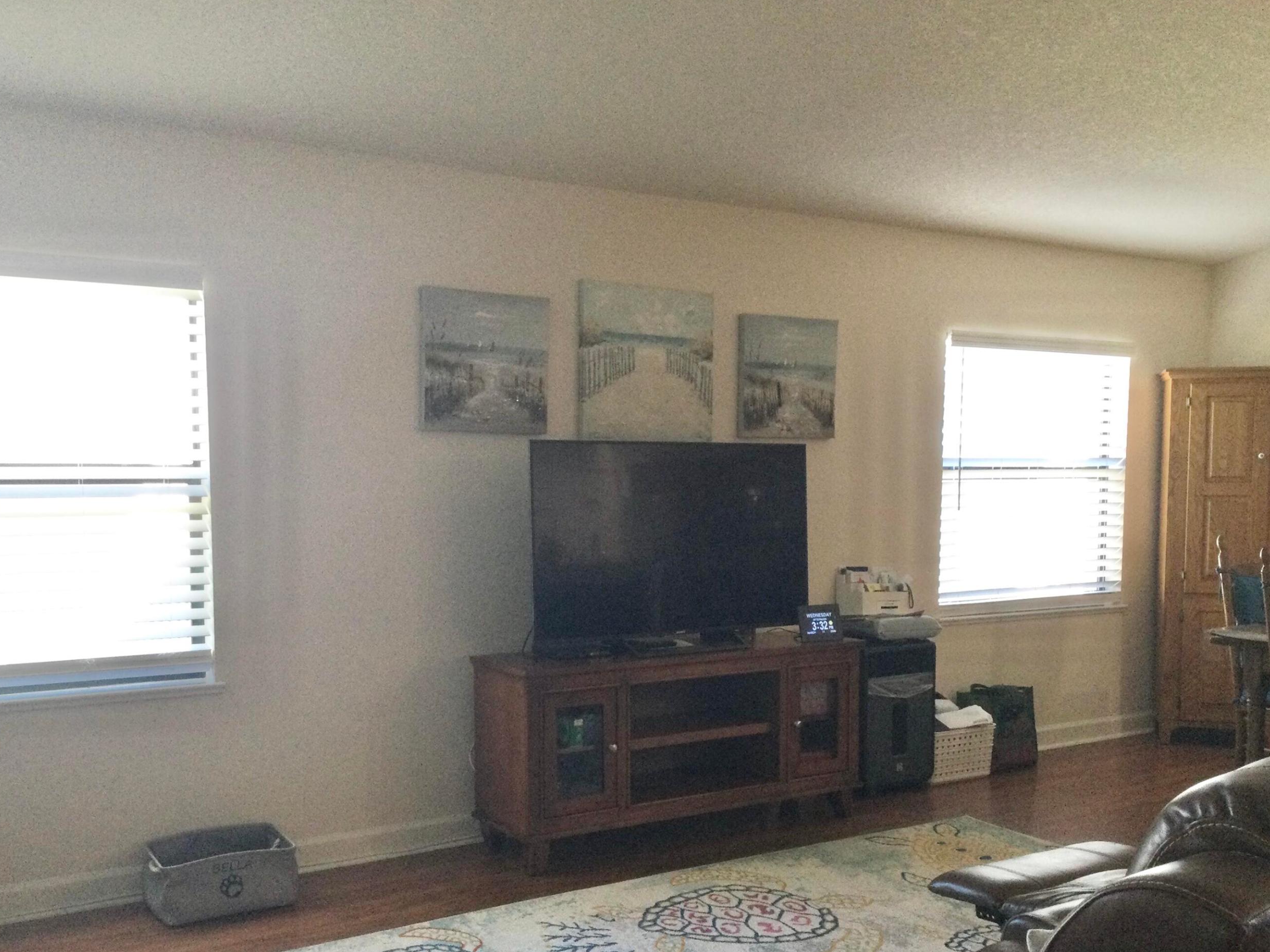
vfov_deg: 39.6
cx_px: 624
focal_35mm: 36
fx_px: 1321
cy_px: 549
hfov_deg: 51.4
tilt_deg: -3.0
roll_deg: -2.5
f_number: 2.4
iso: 64
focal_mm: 3.3
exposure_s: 1/30
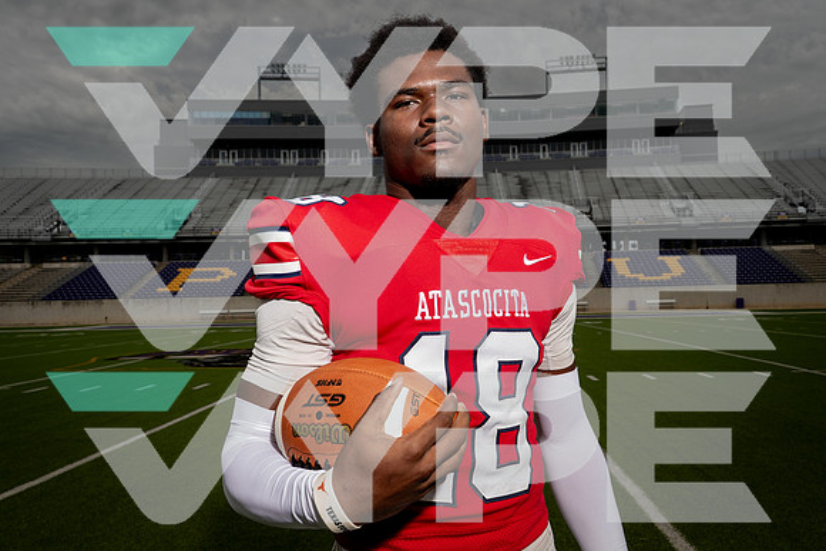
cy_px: 289
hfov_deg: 62.4
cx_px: 453
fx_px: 680
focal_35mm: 30
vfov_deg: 44.1
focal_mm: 24
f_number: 8
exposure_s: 1/250
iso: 100
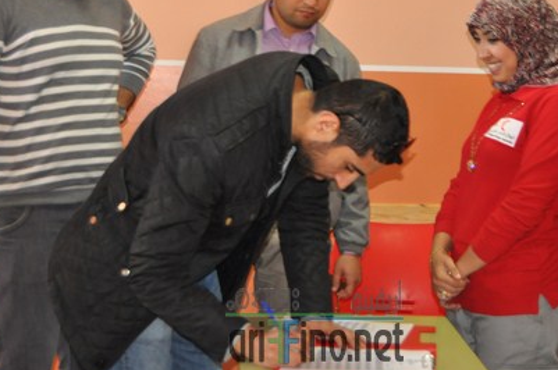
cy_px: 102
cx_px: 314
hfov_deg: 24.3
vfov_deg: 16.2
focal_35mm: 84
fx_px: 1297
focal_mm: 35
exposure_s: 1/60
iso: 800
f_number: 4.5
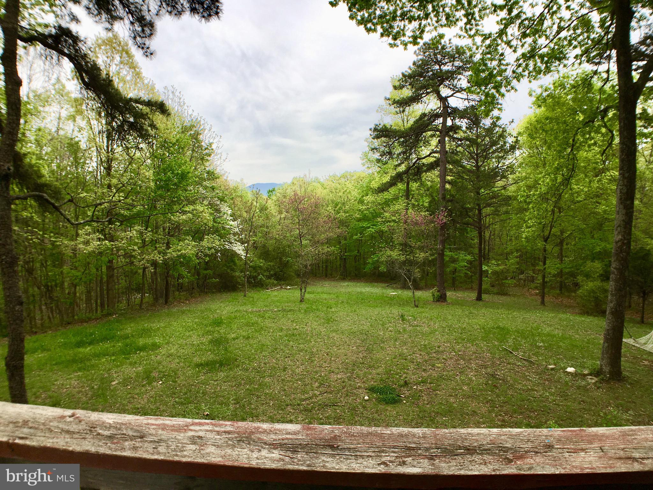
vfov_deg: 48.2
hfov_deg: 61.7
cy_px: 245
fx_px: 547
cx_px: 326
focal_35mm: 29
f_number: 2.2
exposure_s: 1/1183
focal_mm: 4.15
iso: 25
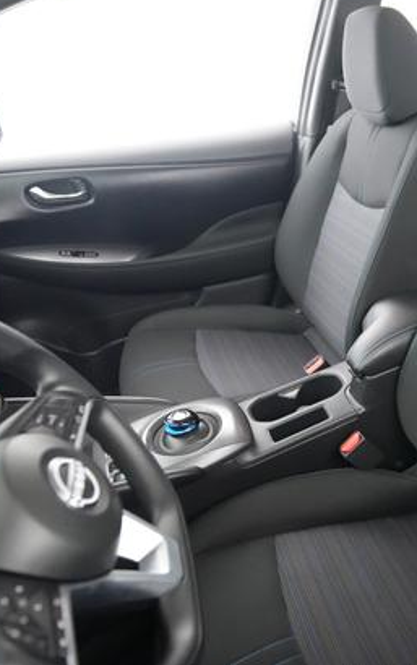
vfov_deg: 68.3
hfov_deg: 41.6
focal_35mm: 27
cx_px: 393
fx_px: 490
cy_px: 321
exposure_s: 1/30
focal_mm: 17
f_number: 2.8
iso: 12800
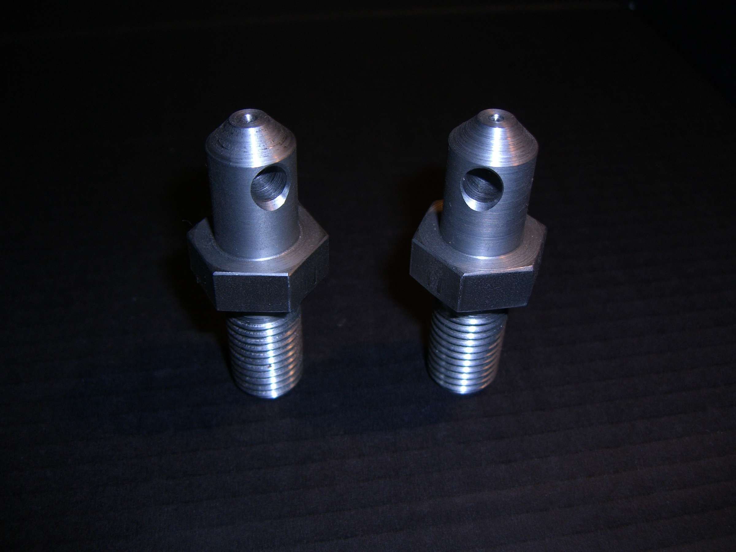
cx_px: 368
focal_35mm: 38
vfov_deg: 37.7
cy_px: 276
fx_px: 808
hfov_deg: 49.0
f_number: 2.8
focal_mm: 7.9
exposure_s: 1/60
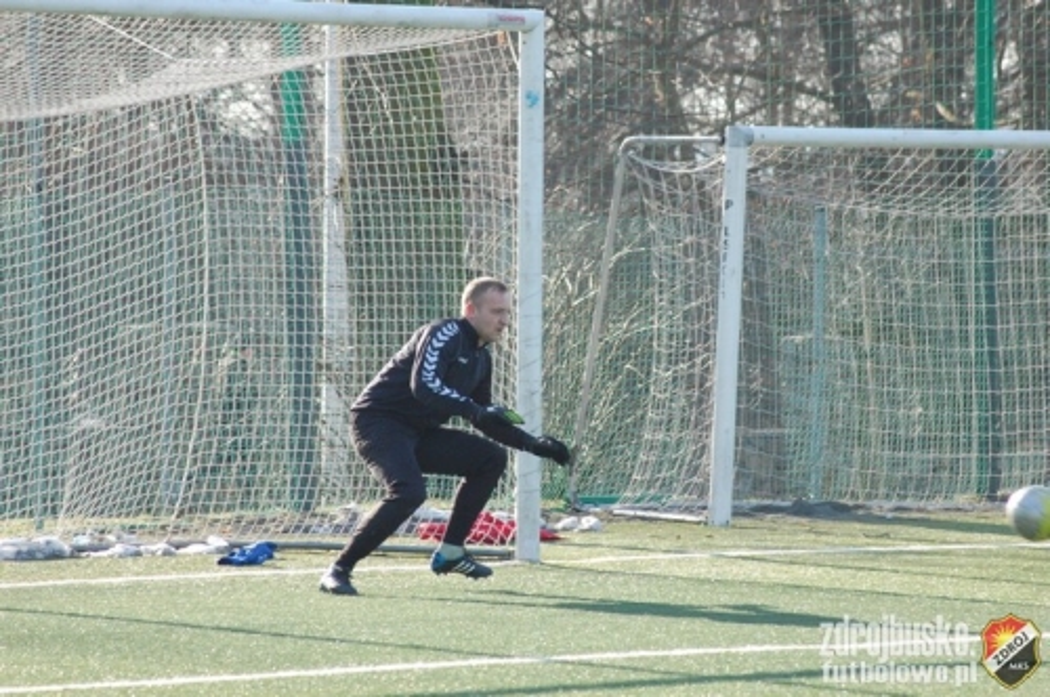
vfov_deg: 5.4
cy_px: 348
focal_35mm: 255
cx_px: 525
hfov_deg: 8.1
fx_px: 7428
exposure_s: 1/400
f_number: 4.8
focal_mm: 170
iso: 800
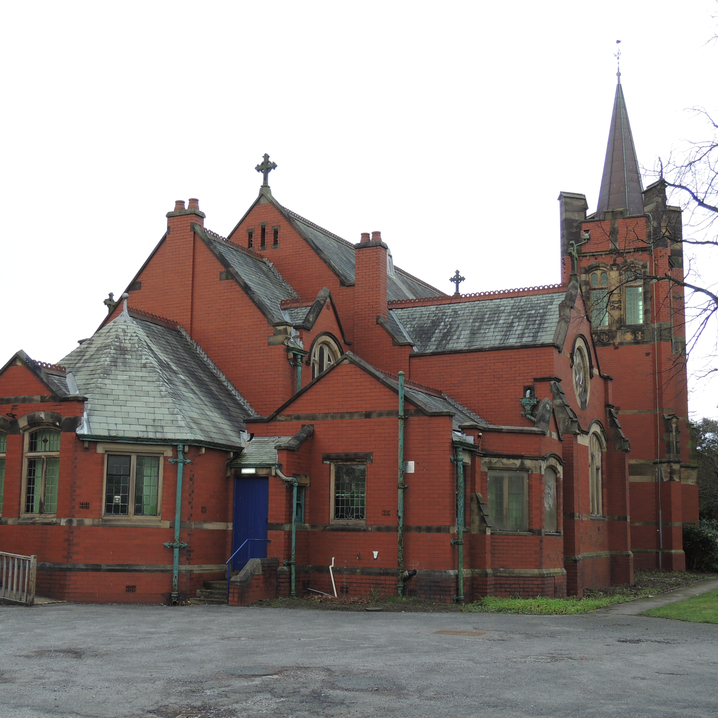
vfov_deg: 39.2
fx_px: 1009
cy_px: 359
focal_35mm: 43
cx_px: 326
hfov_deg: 39.1
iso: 100
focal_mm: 6.2
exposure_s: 1/60
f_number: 3.3
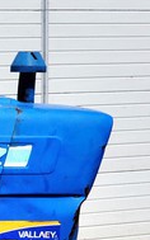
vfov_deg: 9.2
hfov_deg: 5.1
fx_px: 1486
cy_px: 222
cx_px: -450
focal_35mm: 227
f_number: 7.1
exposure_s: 1/1250
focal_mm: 22
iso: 125
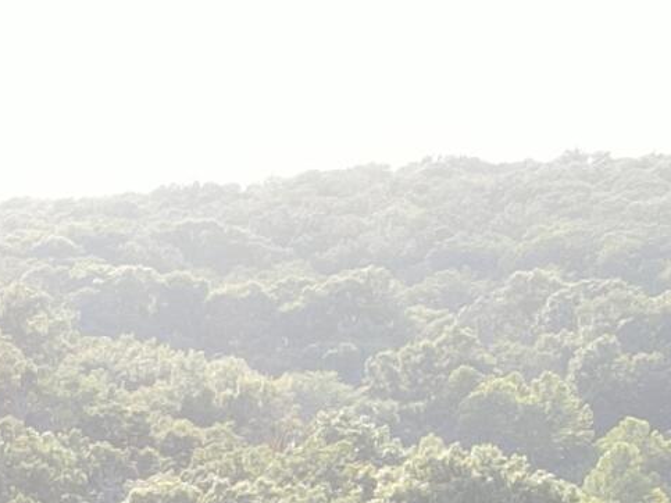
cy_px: 1199
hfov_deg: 11.6
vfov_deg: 9.0
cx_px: -779
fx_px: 2888
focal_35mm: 149
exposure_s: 1/100
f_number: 2.8
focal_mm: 4.5
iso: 100
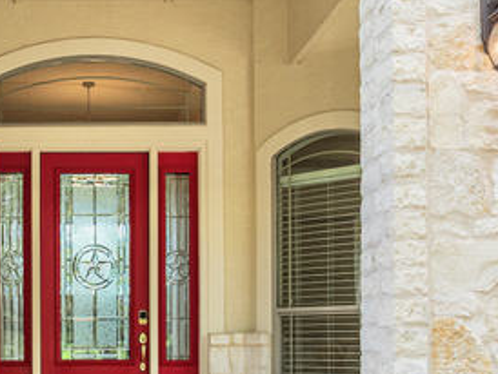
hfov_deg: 33.2
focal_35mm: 56
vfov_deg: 25.3
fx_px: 806
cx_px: 91
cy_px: 343
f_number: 2.8
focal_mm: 12.29
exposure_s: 1/640
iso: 200
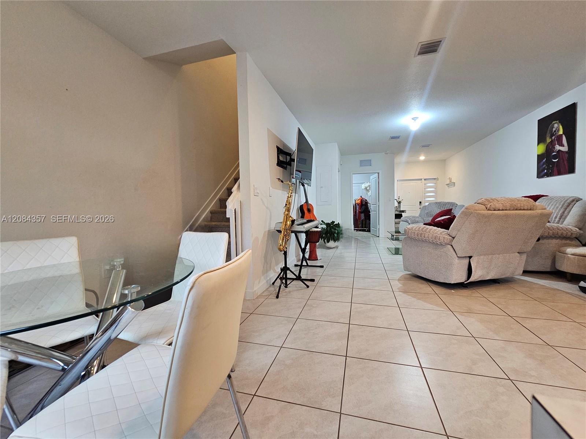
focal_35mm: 13
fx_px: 220
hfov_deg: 106.2
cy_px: 220
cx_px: 293
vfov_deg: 89.9
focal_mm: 2.2
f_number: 2.2
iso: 200
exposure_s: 1/60.2
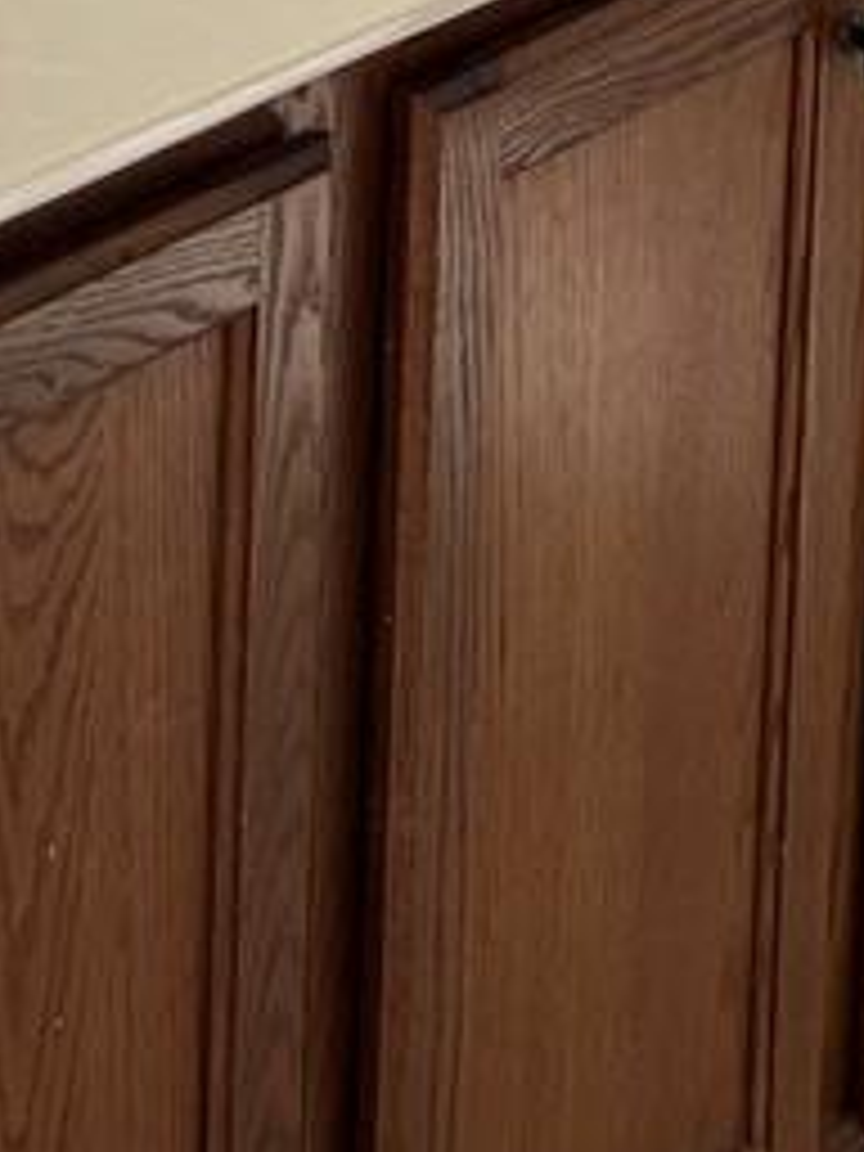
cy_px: -1220
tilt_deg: -5.6
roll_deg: -0.6
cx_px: 148
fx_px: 4060
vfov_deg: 13.6
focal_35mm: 122
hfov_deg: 12.1
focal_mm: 5.7
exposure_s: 1/549
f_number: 1.5
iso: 50
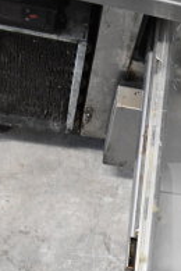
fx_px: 709
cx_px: 291
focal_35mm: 94
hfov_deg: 13.5
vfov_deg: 20.9
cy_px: 273
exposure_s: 1/30
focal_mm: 20
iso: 2500
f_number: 3.5
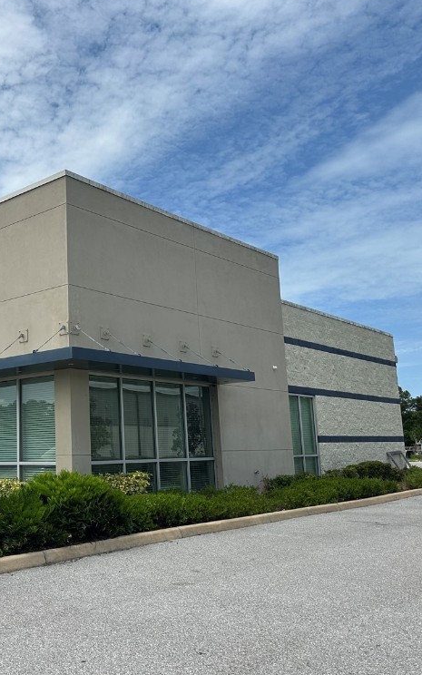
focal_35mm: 35
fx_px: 644
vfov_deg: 55.3
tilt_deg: +9.6
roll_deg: +0.7
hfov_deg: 34.5
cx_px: 52
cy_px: 335
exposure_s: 1/6211
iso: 80
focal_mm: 6.86
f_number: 1.78
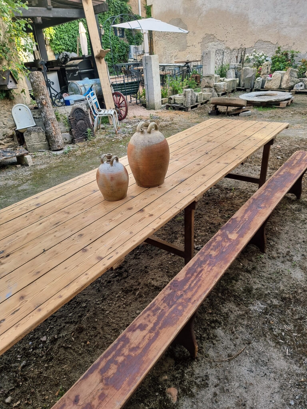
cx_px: 154
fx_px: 284
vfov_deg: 71.6
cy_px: 204
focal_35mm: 24
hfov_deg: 56.8
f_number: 1.8
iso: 50
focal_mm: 6.7
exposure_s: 1/100
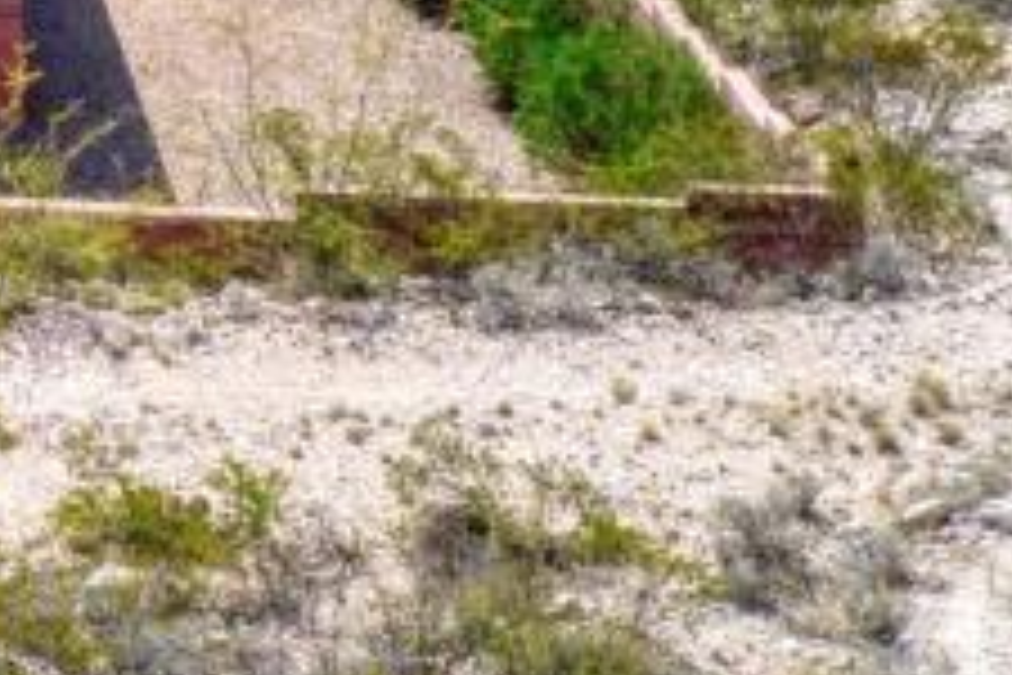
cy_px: -320
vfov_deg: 11.7
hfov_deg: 15.3
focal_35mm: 112
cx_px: -918
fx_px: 3148
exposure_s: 1/50
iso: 100
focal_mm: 10.3
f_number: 7.1
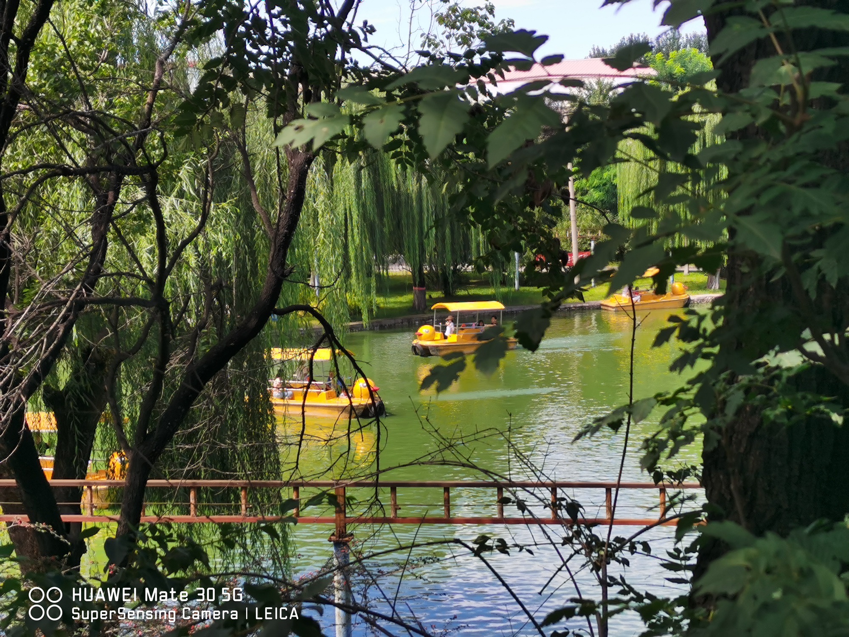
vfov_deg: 22.3
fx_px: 1619
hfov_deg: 29.4
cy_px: 318
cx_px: 424
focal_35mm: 66
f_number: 1.8
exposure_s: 1/1026
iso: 50
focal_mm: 5.58
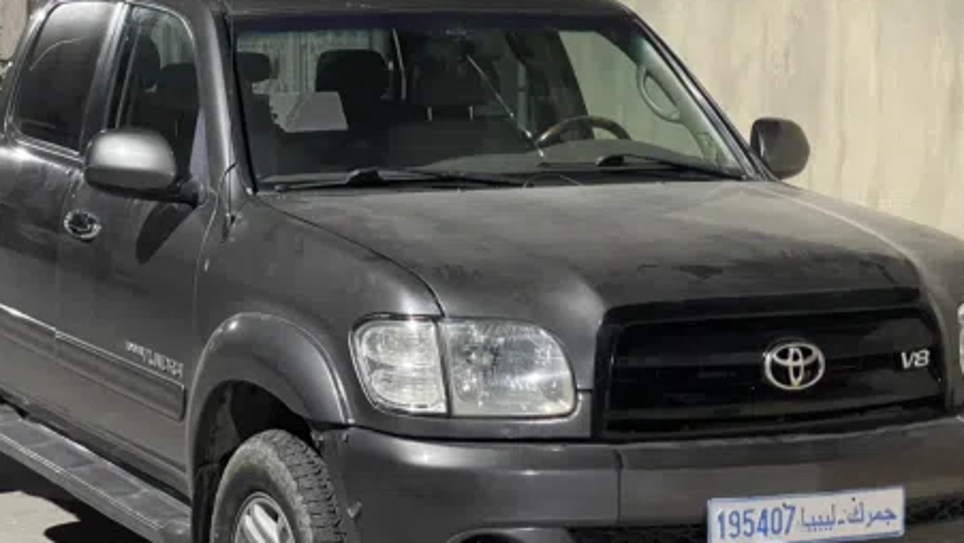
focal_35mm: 99
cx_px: 406
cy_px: 259
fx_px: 2531
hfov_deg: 21.5
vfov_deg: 12.2
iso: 1250
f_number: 2.2
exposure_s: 1/30
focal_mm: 7.5
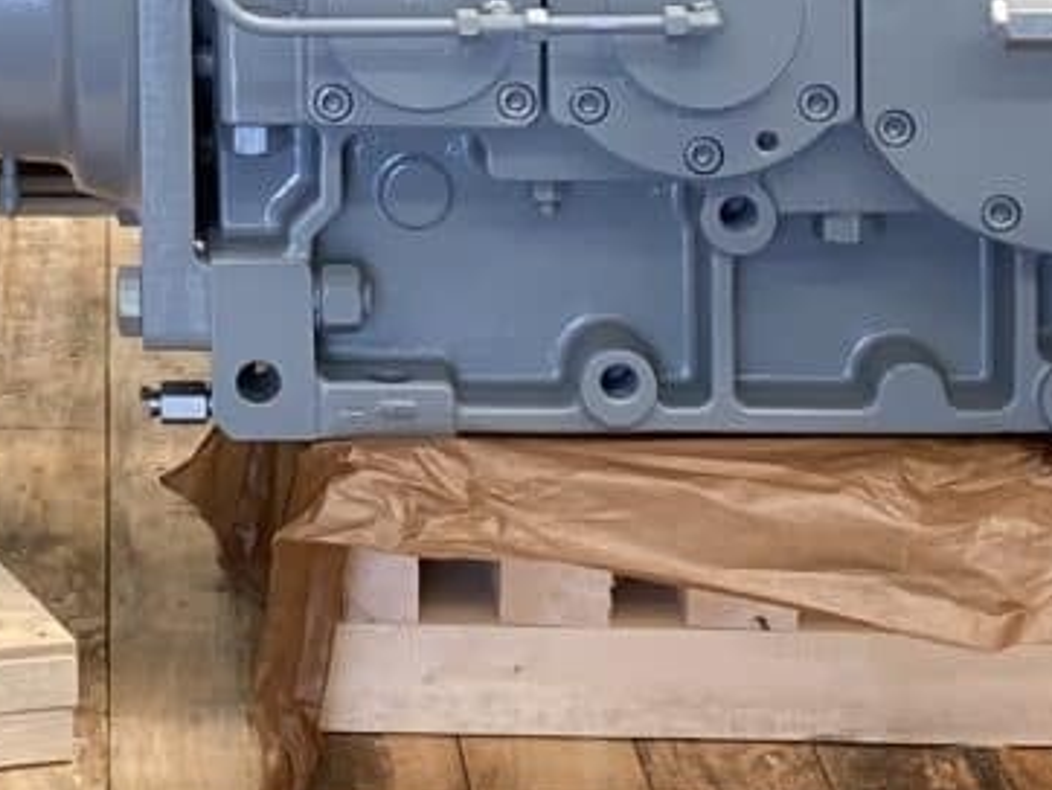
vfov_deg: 9.8
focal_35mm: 147
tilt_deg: -5.8
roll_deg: +0.3
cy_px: -337
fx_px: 4470
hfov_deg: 13.2
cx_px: -90
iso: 64
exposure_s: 1/121
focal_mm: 4.25
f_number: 1.8
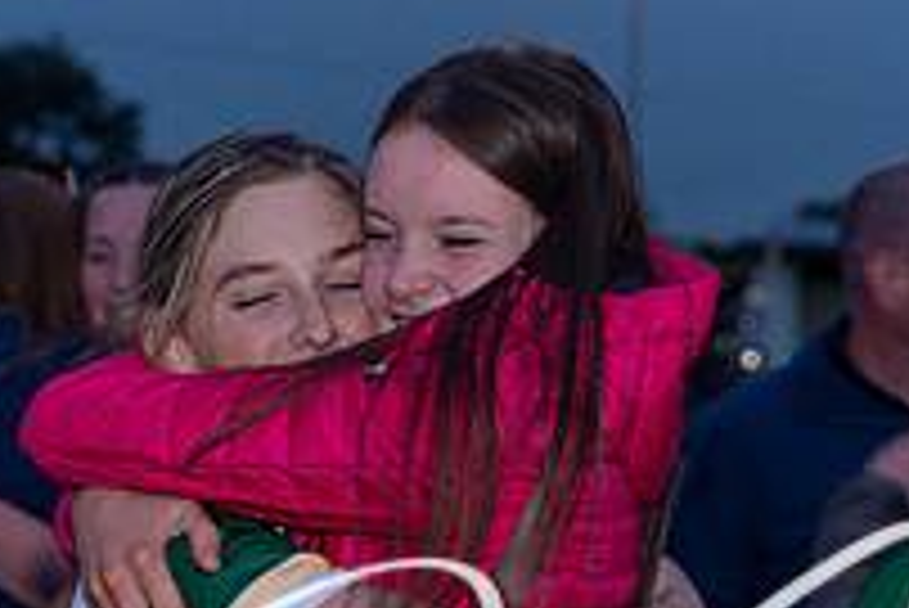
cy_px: 533
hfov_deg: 10.2
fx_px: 5079
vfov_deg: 6.8
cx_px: 513
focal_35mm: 201
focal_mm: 70
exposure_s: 1/60
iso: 1600
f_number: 2.8
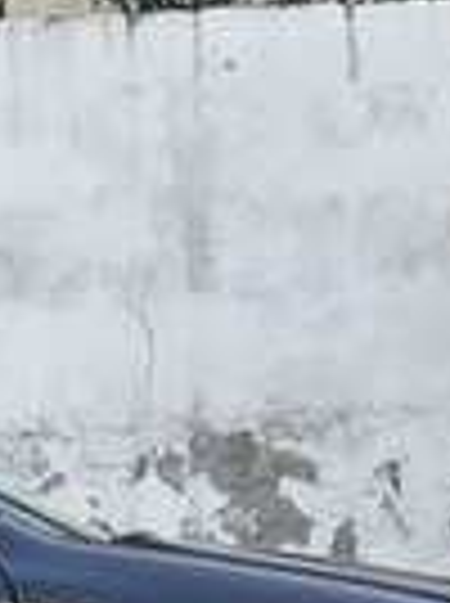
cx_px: -590
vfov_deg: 13.8
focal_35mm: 138
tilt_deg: -1.9
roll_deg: +0.5
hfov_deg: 9.6
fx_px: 2400
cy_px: 794
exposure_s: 1/217
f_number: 1.8
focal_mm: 3.99
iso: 20
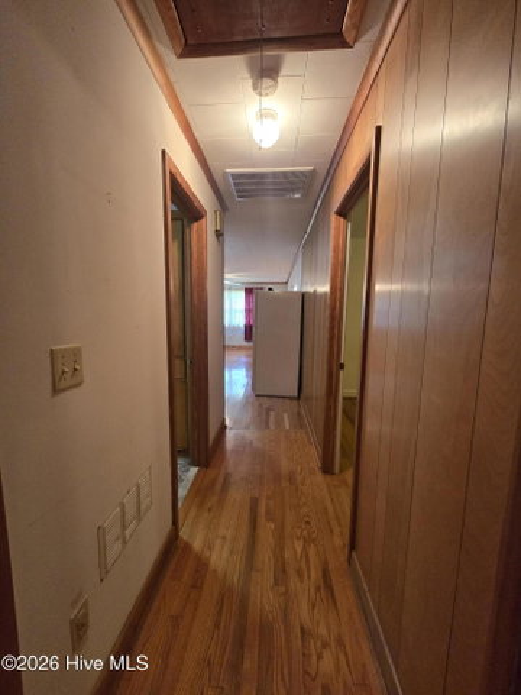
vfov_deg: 106.2
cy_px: 348
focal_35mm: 13
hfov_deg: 89.9
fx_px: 261
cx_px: 260
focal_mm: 2.2
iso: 640
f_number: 2.2
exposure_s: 1/60
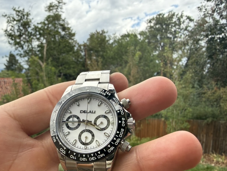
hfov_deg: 56.7
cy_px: 109
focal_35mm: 32
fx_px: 210
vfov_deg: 43.7
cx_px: 102
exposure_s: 1/801
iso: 64
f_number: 2.2
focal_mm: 2.22
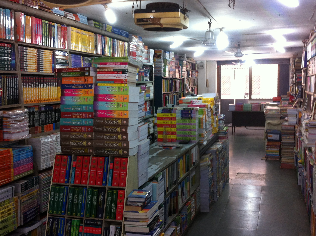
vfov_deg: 33.5
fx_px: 392
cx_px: 162
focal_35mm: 43
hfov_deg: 43.9
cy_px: 109
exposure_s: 1/17
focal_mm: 3.85
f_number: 2.8
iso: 80
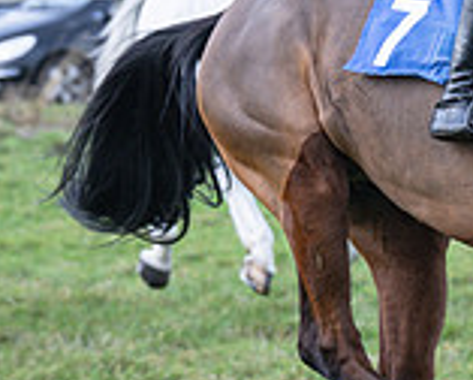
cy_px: 73
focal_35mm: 404
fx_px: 5663
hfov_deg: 4.7
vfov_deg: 3.8
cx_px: 878
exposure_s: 1/800
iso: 400
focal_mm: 85
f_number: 4
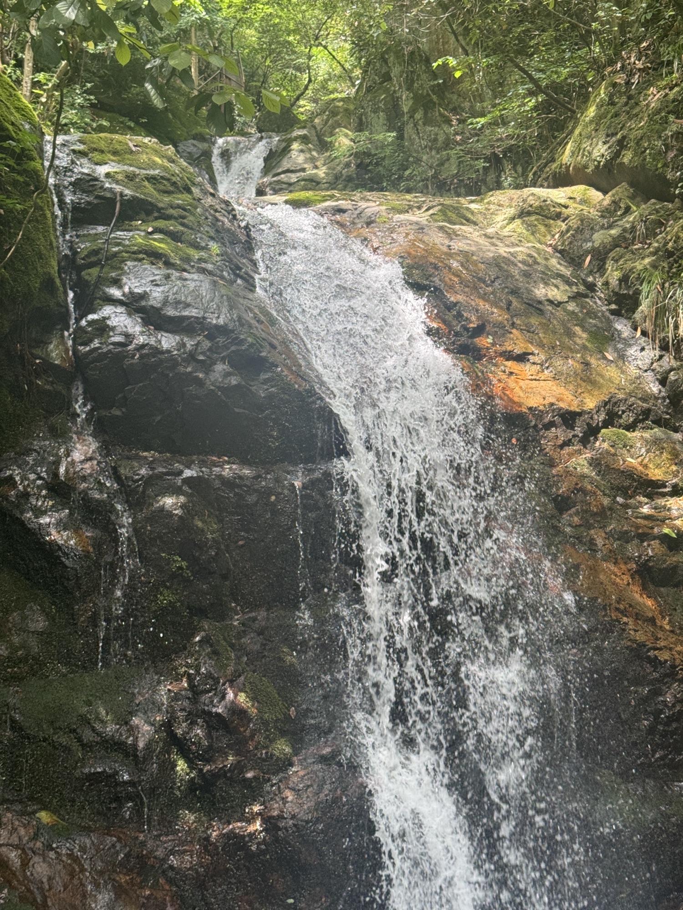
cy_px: 455
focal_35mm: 48
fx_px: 1263
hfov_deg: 30.3
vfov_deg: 39.7
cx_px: 342
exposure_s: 1/121
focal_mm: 6.76
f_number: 1.78
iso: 50
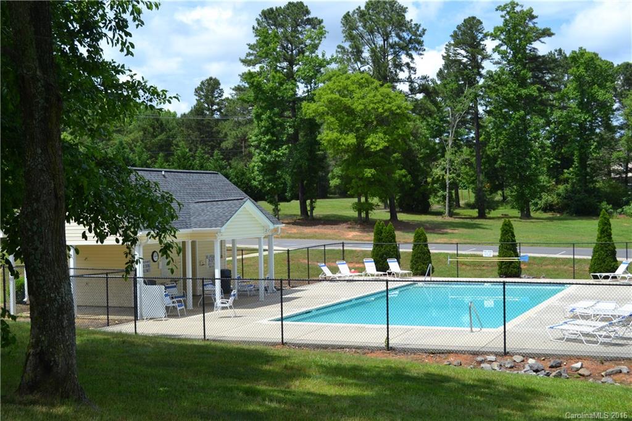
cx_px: 316
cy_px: 210
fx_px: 895
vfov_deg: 26.5
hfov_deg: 38.9
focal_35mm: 51
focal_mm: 34
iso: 100
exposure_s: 1/250
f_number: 8
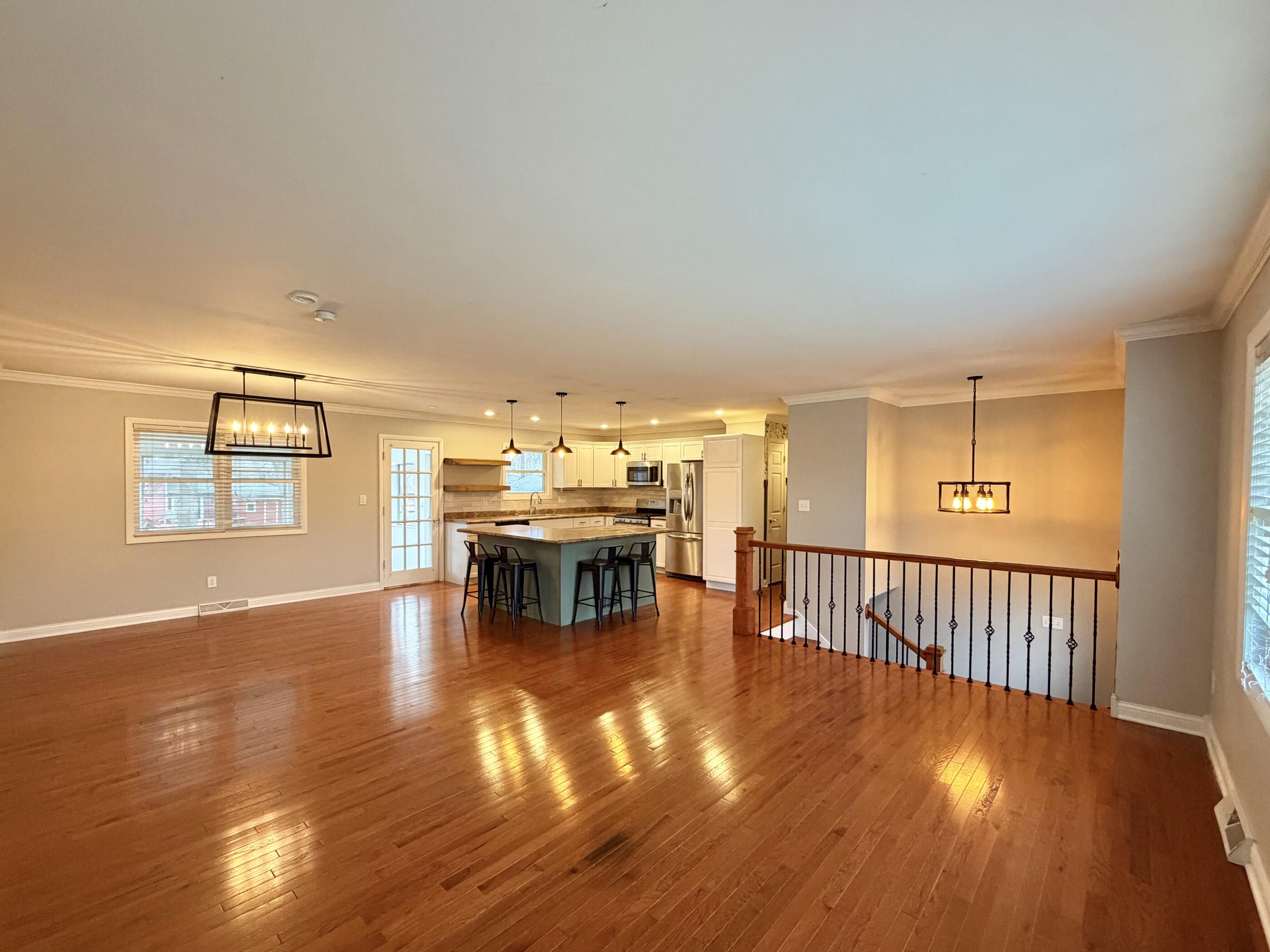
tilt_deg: -1.5
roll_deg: +0.0
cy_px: 493
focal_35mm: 15
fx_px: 550
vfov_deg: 81.7
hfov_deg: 98.1
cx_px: 612
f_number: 2.2
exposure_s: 1/60
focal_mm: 2.22
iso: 320
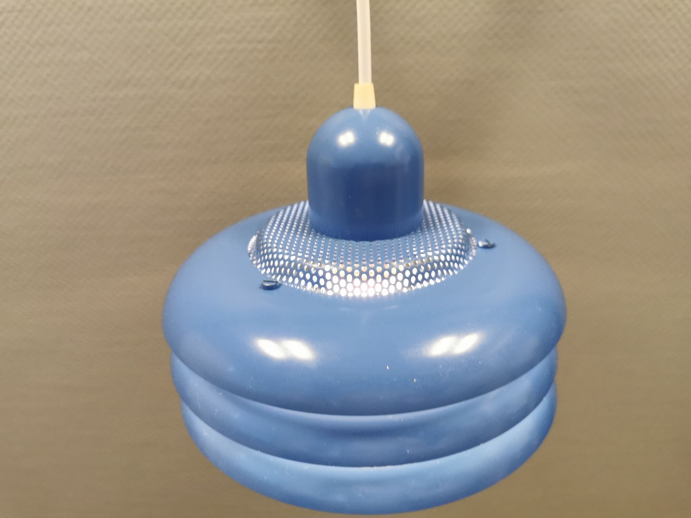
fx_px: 539
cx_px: 346
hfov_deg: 65.3
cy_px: 259
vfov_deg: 51.4
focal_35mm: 27
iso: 200
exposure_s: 1/50
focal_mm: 5.56
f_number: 1.6
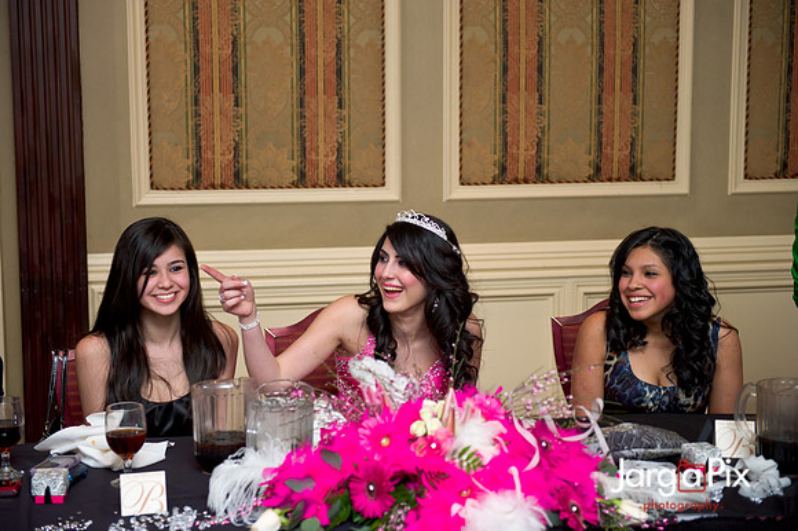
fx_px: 1373
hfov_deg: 32.4
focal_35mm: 62
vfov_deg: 21.9
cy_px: 266
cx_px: 399
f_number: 3.2
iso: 1600
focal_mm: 62
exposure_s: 1/125
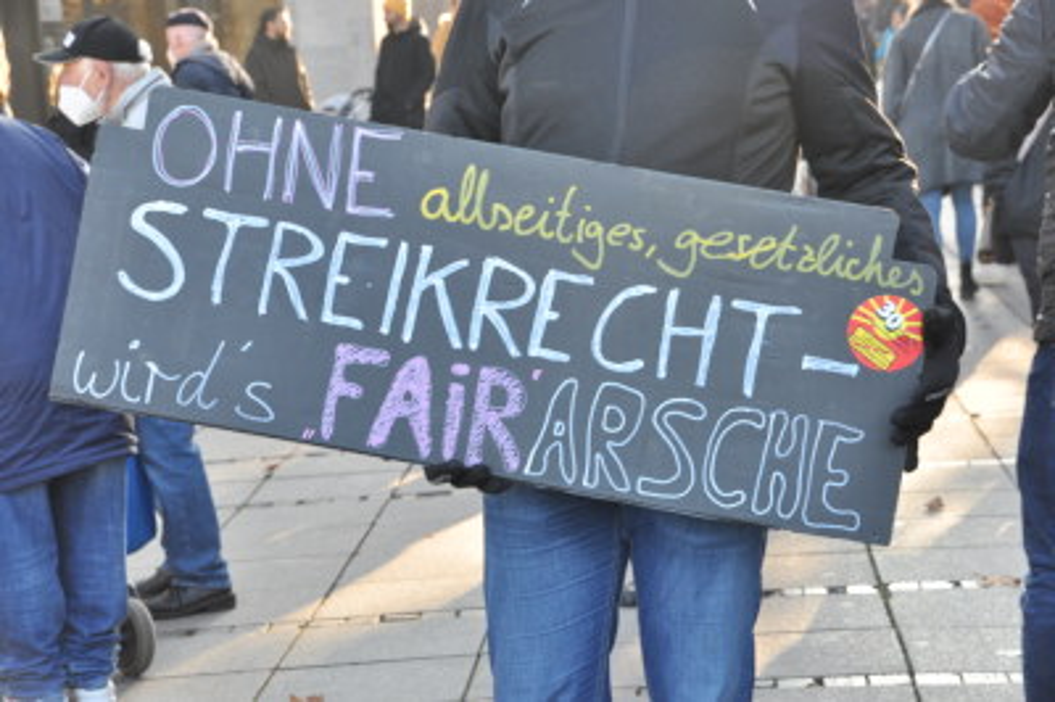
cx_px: 528
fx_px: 2855
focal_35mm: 98
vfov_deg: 14.0
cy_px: 351
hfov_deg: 20.9
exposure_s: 1/60
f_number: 8
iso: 400
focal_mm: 65
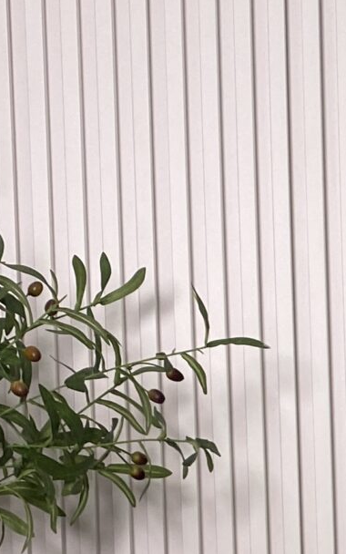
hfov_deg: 10.5
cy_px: 695
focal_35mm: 116
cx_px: 673
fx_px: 1750
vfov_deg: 17.0
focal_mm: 4.25
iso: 80
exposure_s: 1/79
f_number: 1.8
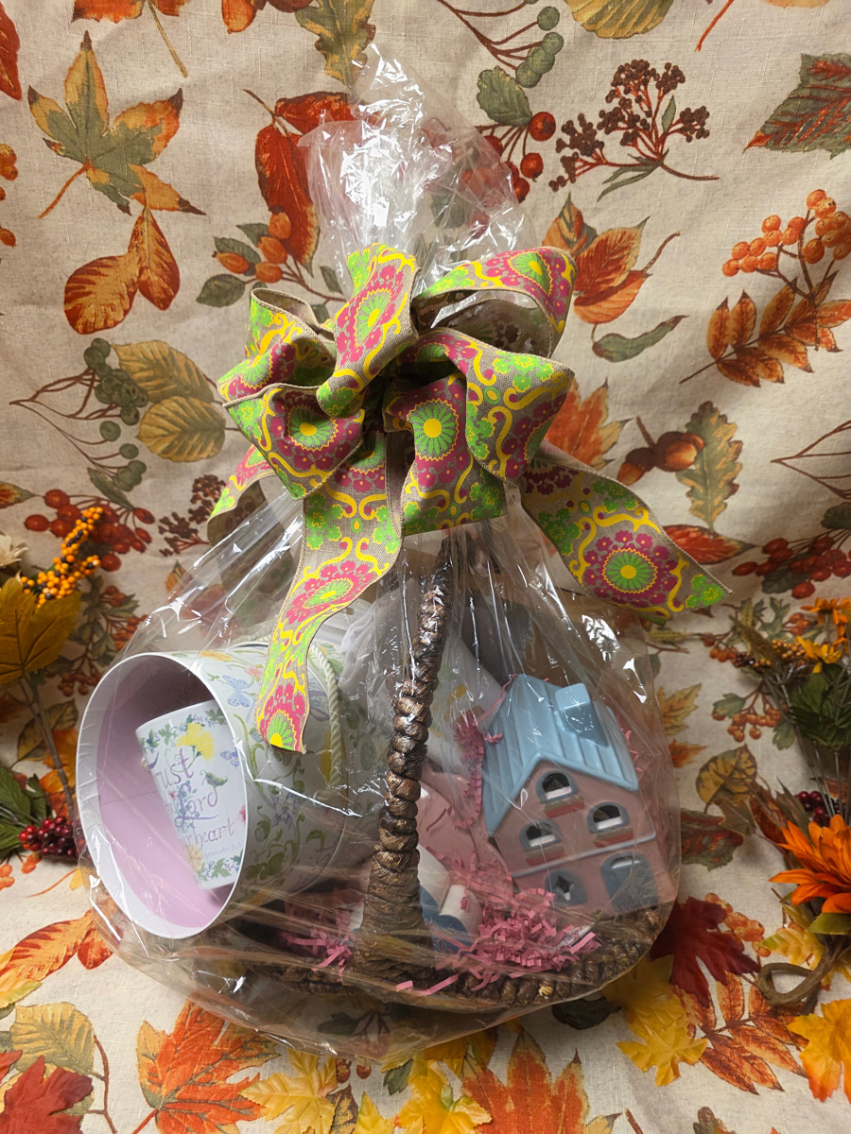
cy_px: 567
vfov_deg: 73.9
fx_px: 754
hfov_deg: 58.9
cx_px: 426
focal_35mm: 23
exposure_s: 1/120
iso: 320
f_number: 1.7
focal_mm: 6.3
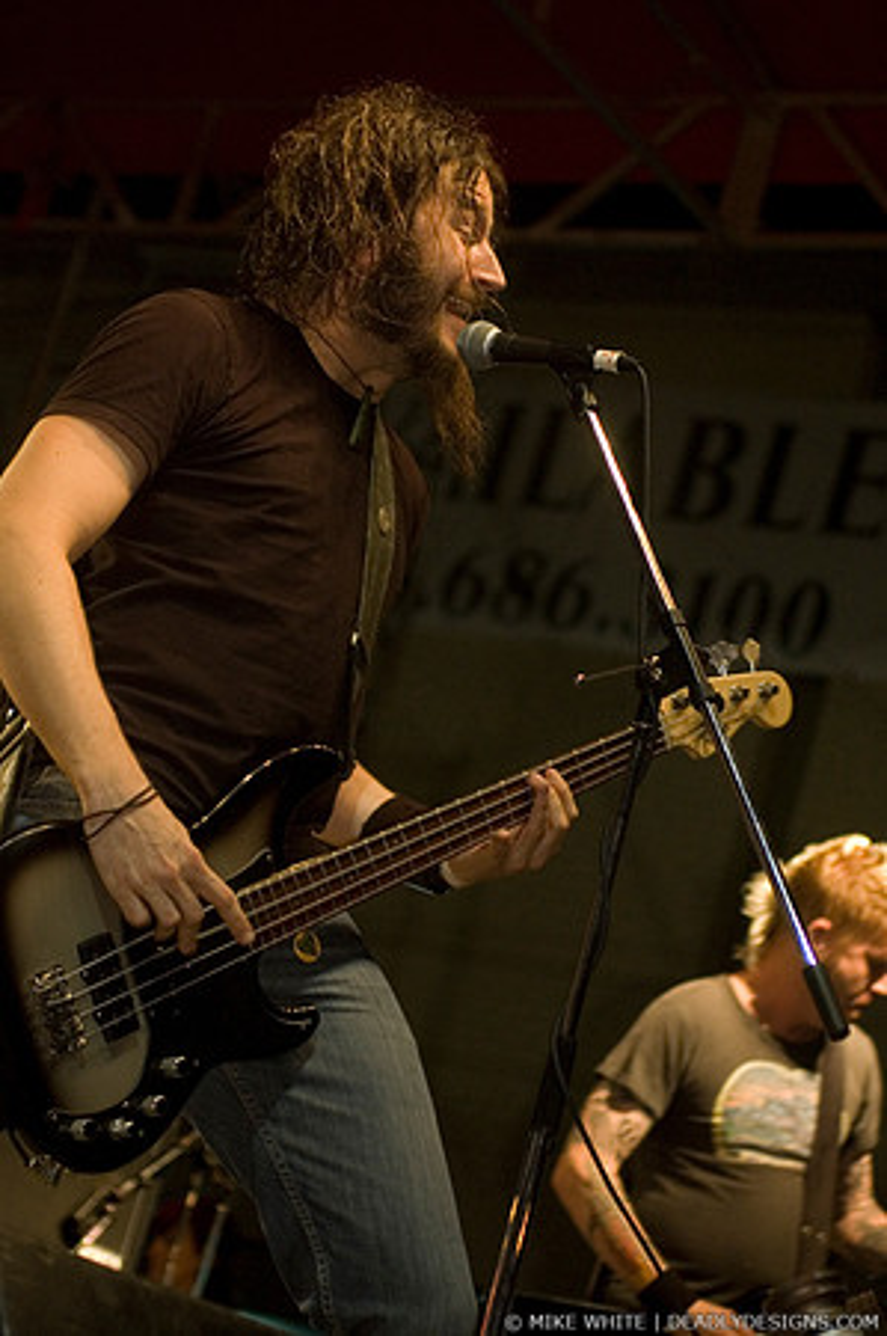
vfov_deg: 19.5
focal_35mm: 105
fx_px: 3889
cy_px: 668
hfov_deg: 13.0
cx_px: 444
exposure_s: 1/80
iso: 800
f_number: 3.2
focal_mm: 70
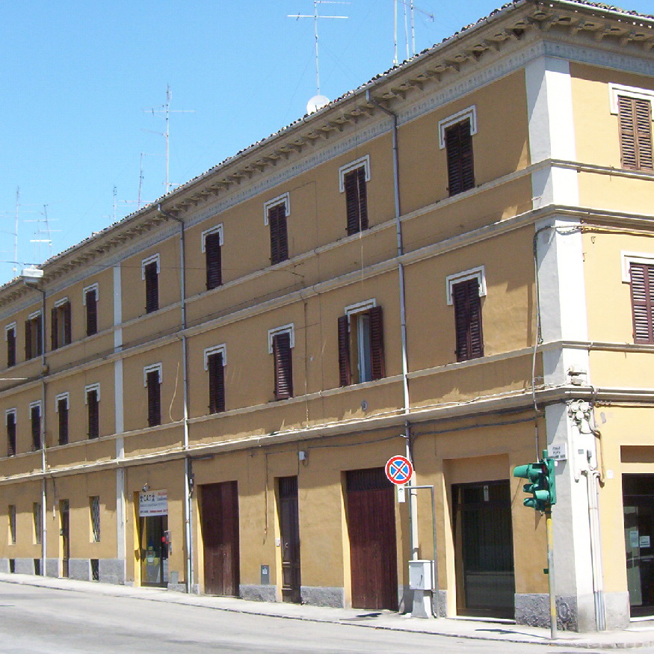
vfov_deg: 28.2
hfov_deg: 28.1
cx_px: 281
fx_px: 1304
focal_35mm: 61
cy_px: 327
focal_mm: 7.88
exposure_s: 1/360
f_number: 5.97
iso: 100
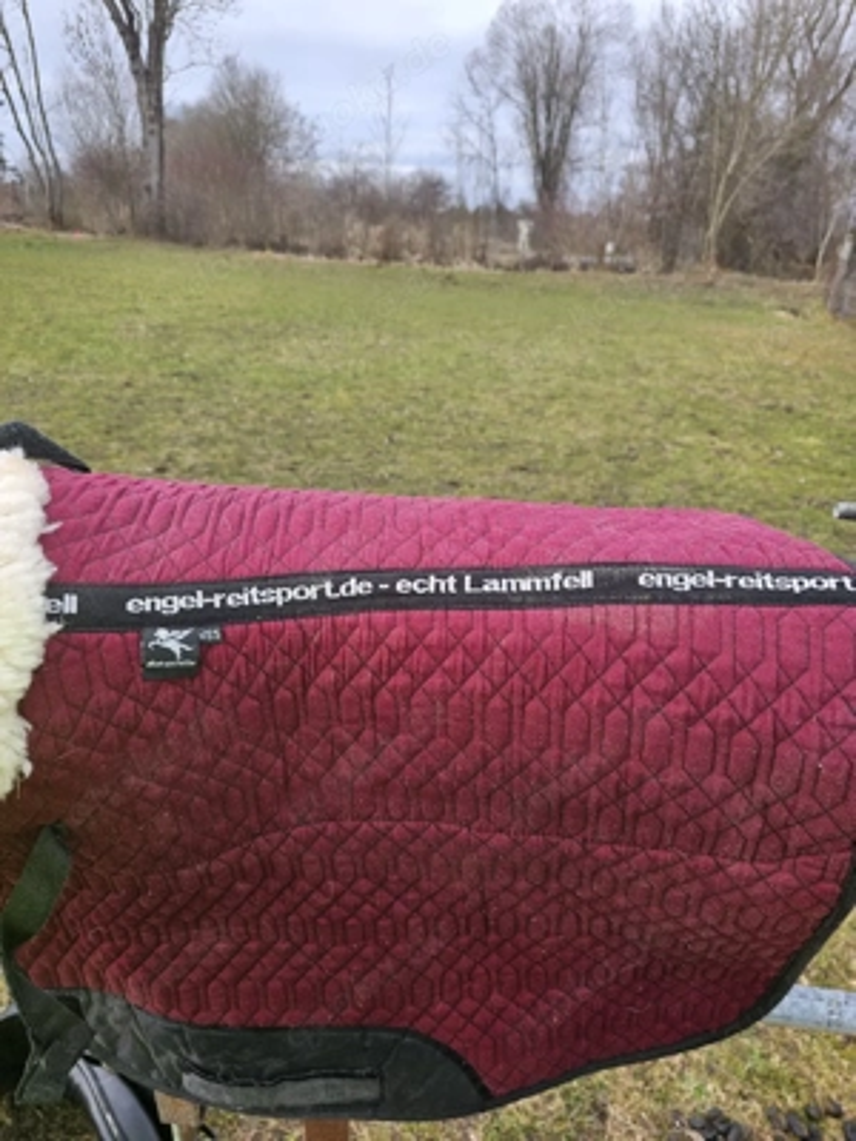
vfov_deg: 73.9
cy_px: 570
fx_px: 758
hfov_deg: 58.9
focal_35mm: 23
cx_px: 428
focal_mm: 6.3
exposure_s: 1/196
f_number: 1.7
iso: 10
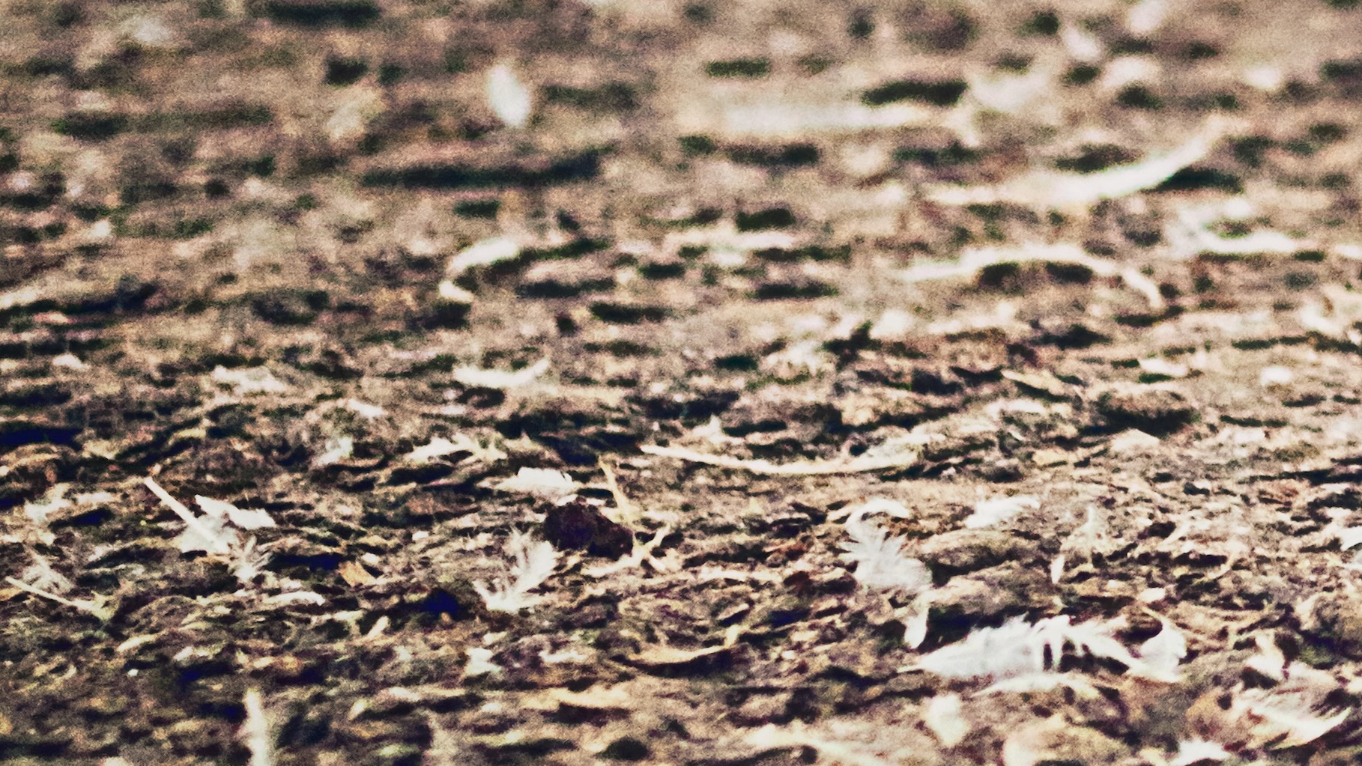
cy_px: -428
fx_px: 4154
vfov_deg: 10.2
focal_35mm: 115
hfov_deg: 17.3
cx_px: 1861
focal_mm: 35
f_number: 1.6
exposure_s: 1/160
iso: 1000
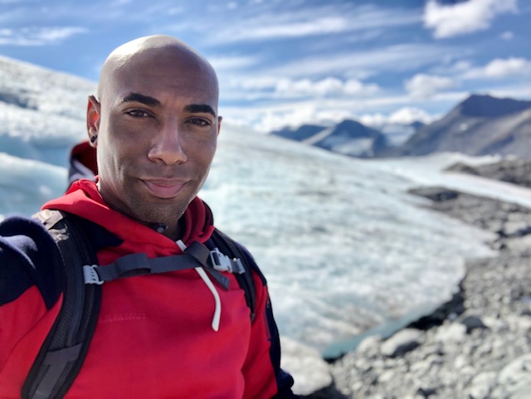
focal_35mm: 32
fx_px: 491
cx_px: 266
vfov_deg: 44.2
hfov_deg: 56.8
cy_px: 200
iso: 20
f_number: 2.2
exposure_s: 1/534
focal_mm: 2.87
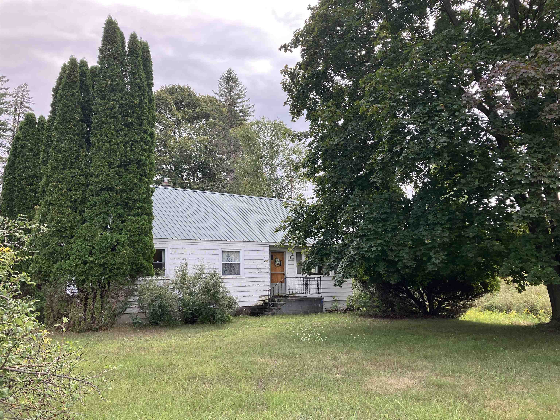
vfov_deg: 49.7
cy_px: 210
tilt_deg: +9.4
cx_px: 280
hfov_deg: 63.4
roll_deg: -0.6
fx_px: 453
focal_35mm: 28
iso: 32
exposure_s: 1/360
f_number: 1.8
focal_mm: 3.99
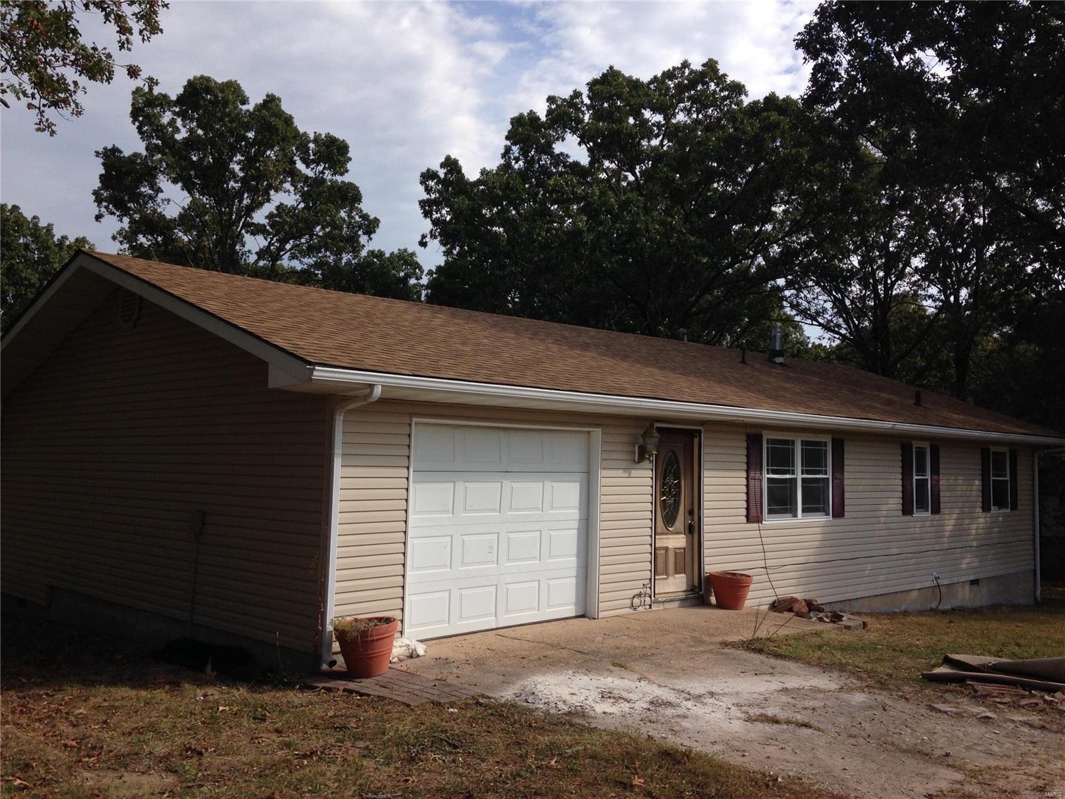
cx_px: 532
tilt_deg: +2.9
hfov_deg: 55.4
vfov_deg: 42.9
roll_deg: -0.6
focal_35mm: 33
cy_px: 400
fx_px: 1015
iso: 50
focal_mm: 4.12
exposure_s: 1/1695
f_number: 2.4
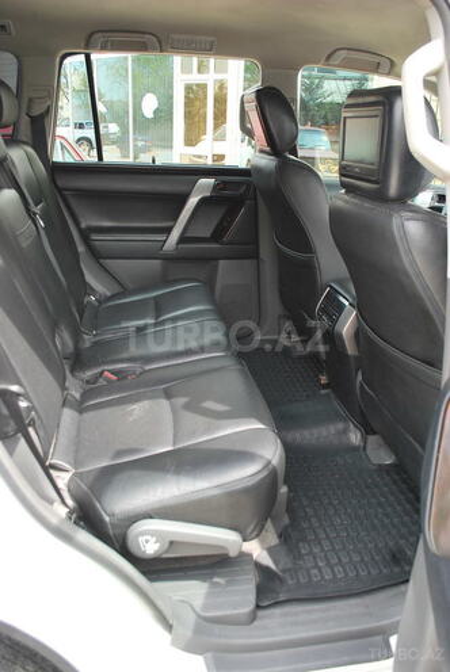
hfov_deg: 43.7
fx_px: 561
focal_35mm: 30
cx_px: 225
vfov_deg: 61.9
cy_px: 336
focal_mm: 20
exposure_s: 1/100
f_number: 5
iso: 200
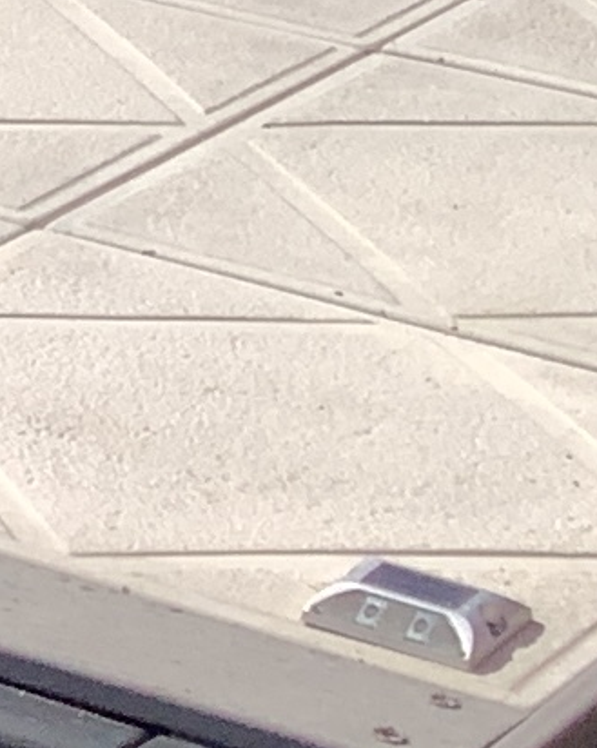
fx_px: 5307
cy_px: -821
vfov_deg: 7.7
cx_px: -1804
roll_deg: +0.7
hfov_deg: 5.6
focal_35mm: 240
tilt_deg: -8.7
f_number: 2.4
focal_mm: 3.3
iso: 25
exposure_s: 1/1538
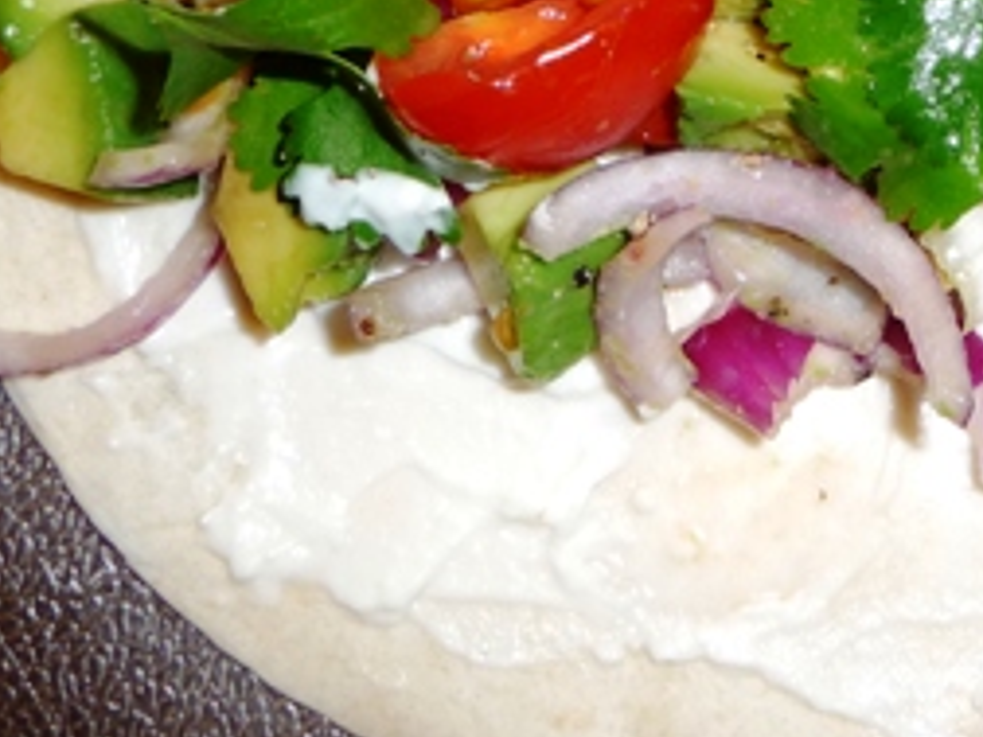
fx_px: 2016
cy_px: -58
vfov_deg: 19.9
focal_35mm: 71
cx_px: 924
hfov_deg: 26.3
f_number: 3.3
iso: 100
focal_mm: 4.7
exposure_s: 1/30
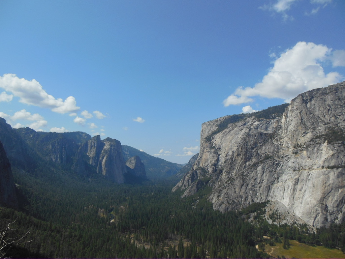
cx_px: 172
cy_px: 130
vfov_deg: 54.9
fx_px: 249
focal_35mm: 25
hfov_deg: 69.4
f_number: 6.4
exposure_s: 1/800
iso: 125
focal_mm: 4.5
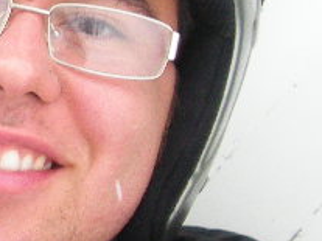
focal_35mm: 366
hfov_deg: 5.3
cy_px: -17
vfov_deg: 4.1
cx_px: -375
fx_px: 3403
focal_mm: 12.3
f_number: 4.6
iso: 169
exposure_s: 1/136
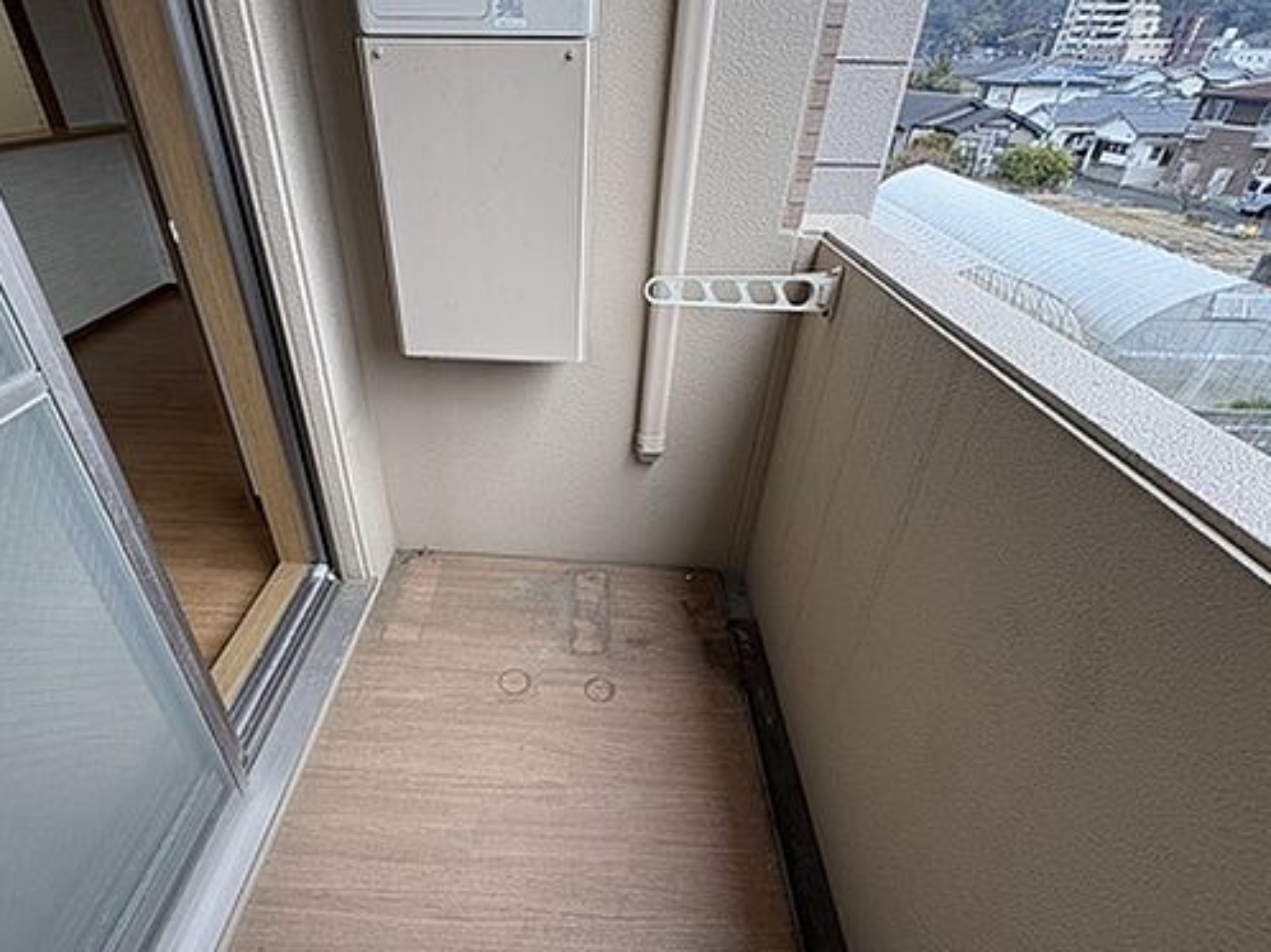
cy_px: 523
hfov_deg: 87.4
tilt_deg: -36.1
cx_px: 564
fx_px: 661
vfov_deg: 71.4
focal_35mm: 18
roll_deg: -0.7
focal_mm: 2.22
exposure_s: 1/99
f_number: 2.2
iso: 80
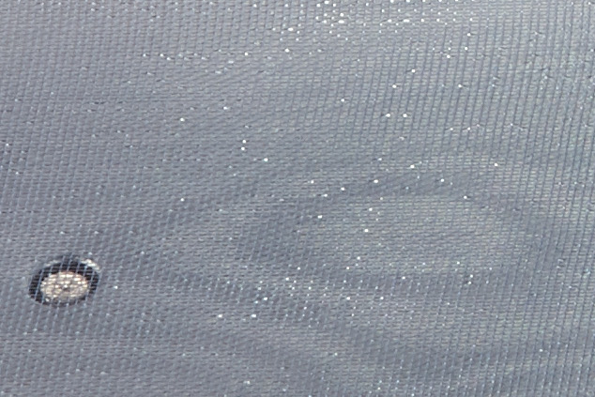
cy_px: -527
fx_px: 11637
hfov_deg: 2.9
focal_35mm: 704
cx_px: 1201
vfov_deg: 1.9
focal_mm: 105
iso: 200
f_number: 29
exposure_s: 1/13
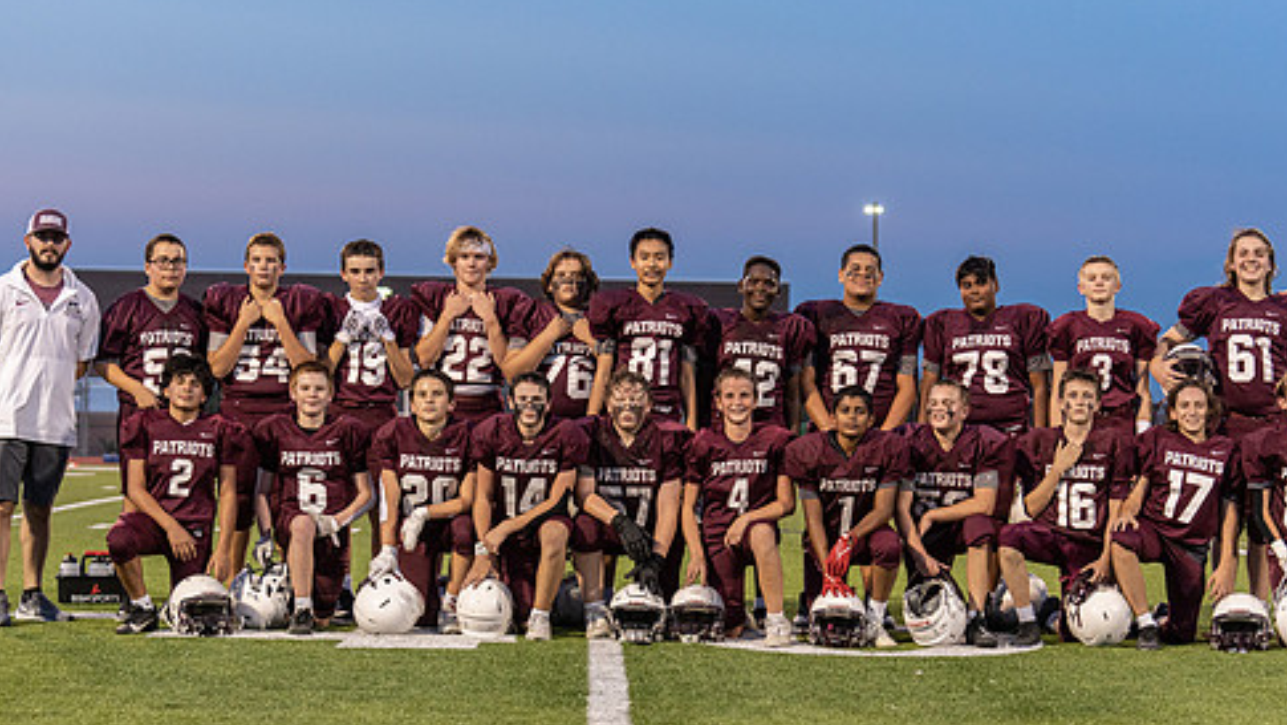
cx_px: 652
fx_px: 3174
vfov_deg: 13.0
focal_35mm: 93
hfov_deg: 22.9
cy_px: 482
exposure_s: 1/320
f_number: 3.5
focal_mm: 70
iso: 2000
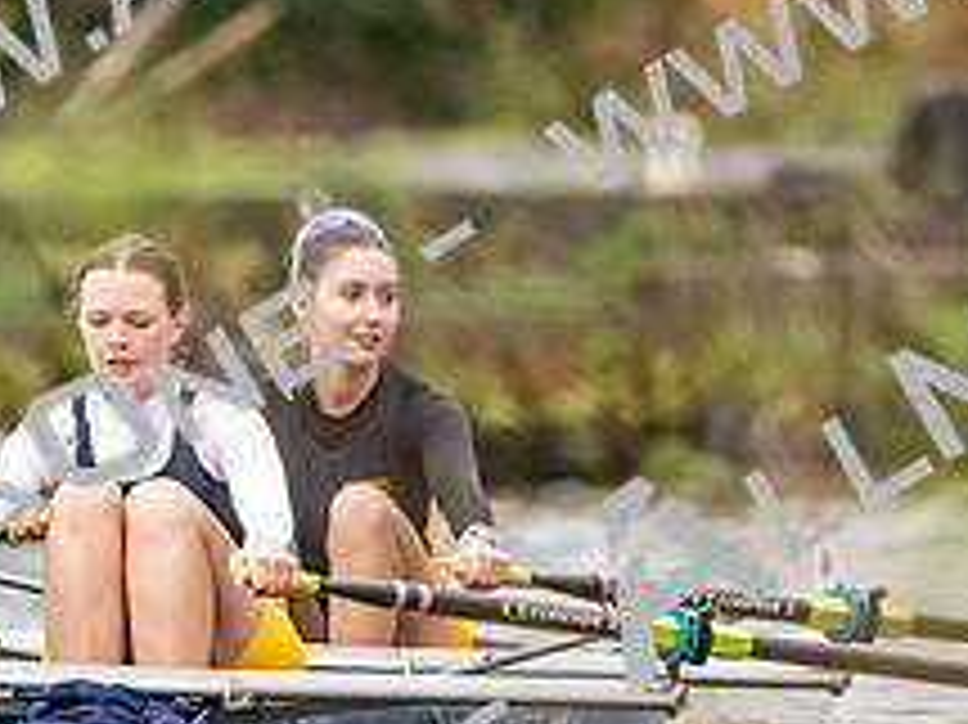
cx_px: 216
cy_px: 265
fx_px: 29038
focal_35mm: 1039
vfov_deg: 1.4
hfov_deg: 1.9
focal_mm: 400
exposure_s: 1/2000
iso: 8000
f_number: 4.5
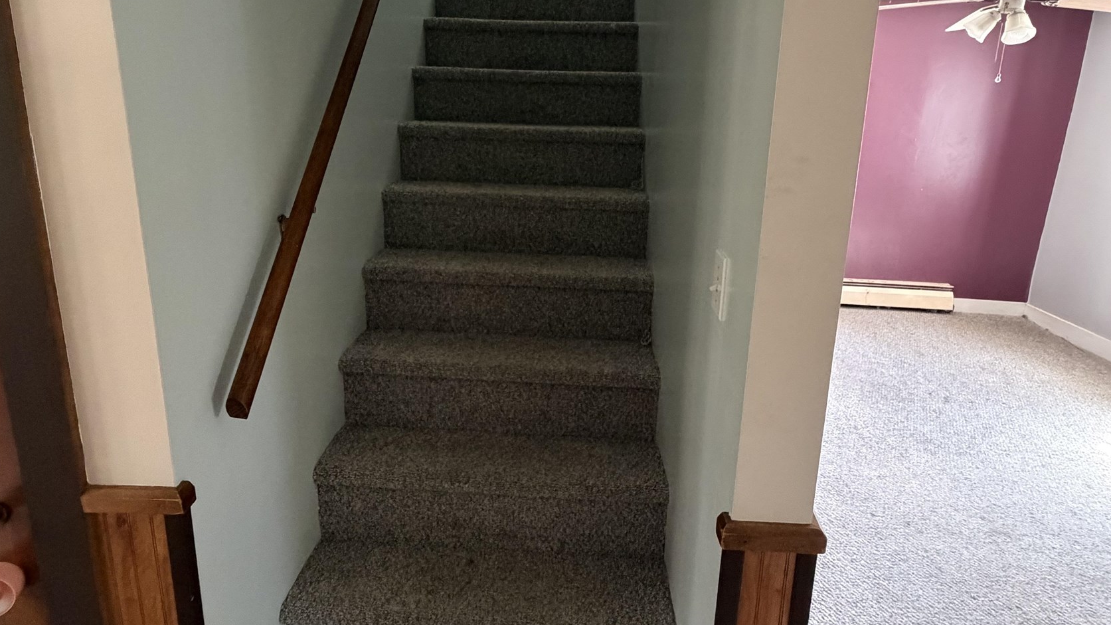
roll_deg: -0.7
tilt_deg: -13.1
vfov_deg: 53.1
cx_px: 543
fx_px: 619
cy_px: 242
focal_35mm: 21
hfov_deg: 83.8
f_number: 2.2
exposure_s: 1/60
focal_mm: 2.22
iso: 640
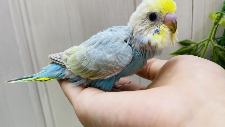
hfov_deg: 67.9
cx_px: 110
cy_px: 51
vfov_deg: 41.3
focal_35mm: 28
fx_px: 167
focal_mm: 4.25
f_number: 1.8
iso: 80
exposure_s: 1/100
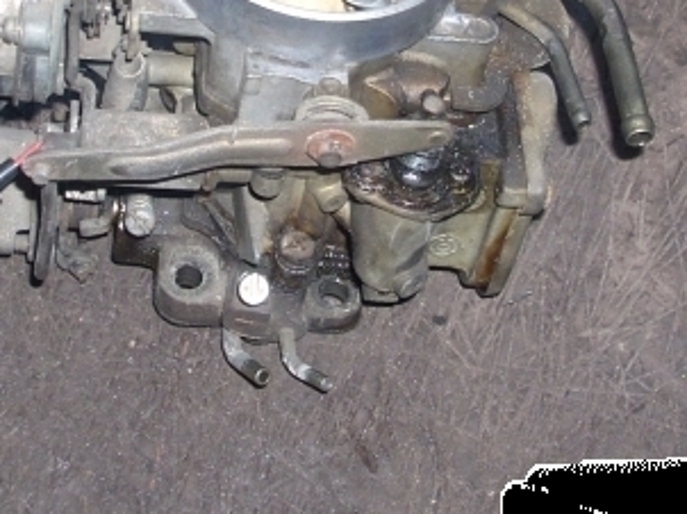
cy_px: 17
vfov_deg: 15.8
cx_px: 284
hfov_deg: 21.3
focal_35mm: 92
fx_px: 1824
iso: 64
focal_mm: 6.2
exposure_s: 1/60
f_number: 2.8
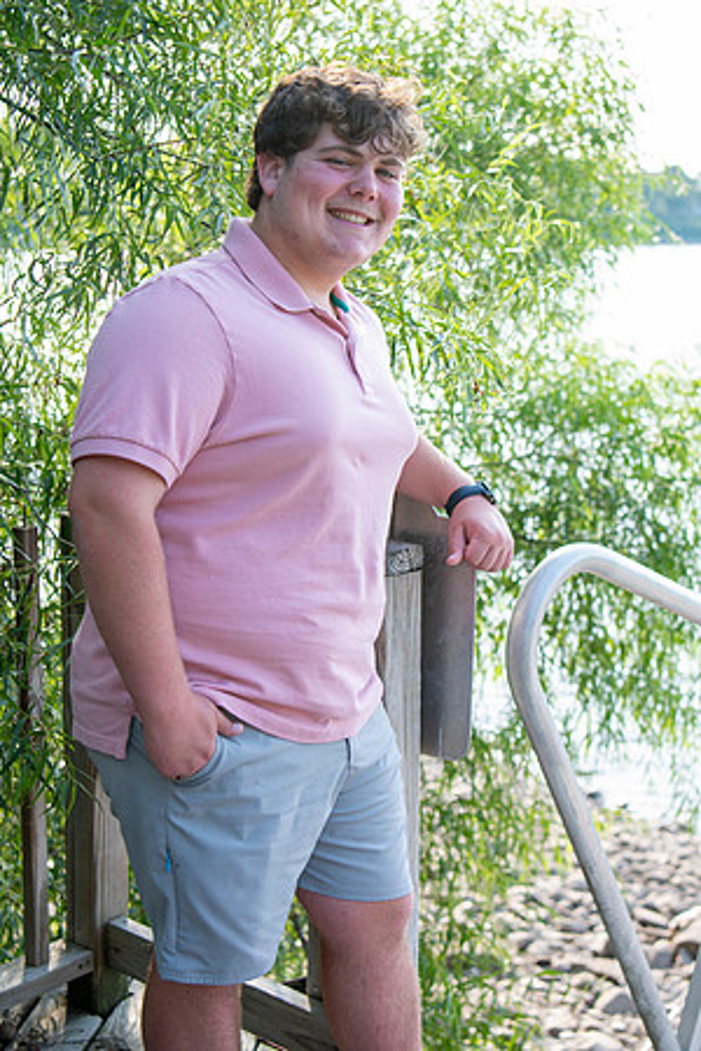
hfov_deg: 23.8
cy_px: 526
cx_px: 350
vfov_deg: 35.1
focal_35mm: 57
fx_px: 1665
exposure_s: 1/80
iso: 100
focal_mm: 38
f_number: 2.8
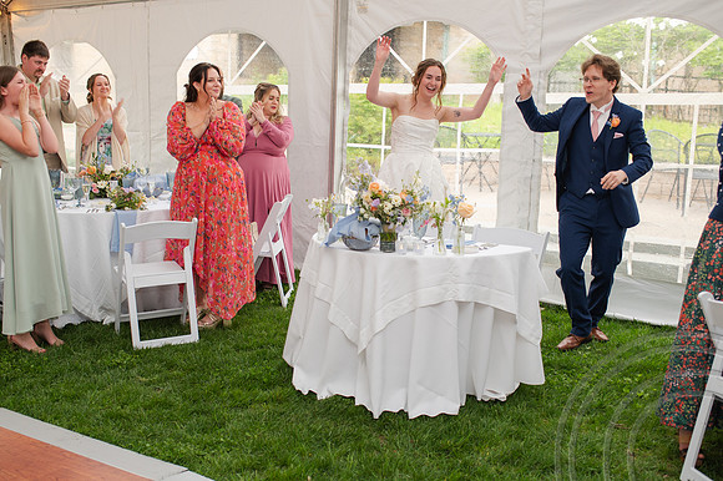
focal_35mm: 40
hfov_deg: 48.3
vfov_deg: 33.2
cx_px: 362
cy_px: 269
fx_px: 806
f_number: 3.2
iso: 800
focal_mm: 35
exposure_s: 1/200
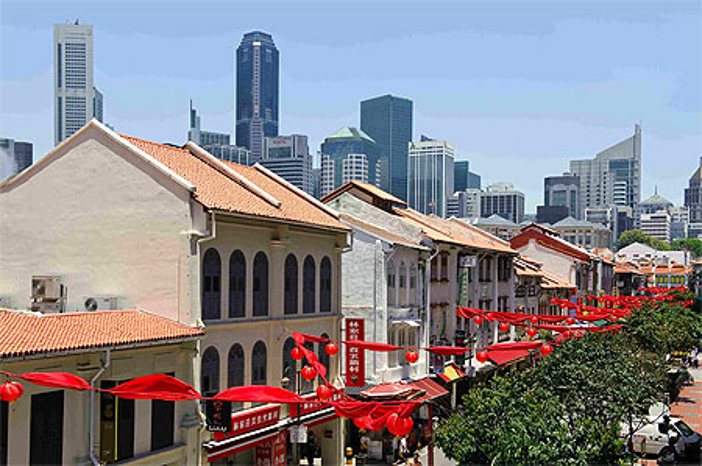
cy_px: 233
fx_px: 857
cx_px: 351
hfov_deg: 44.5
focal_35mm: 44
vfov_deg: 30.4
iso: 200
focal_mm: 44
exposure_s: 1/180
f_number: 11
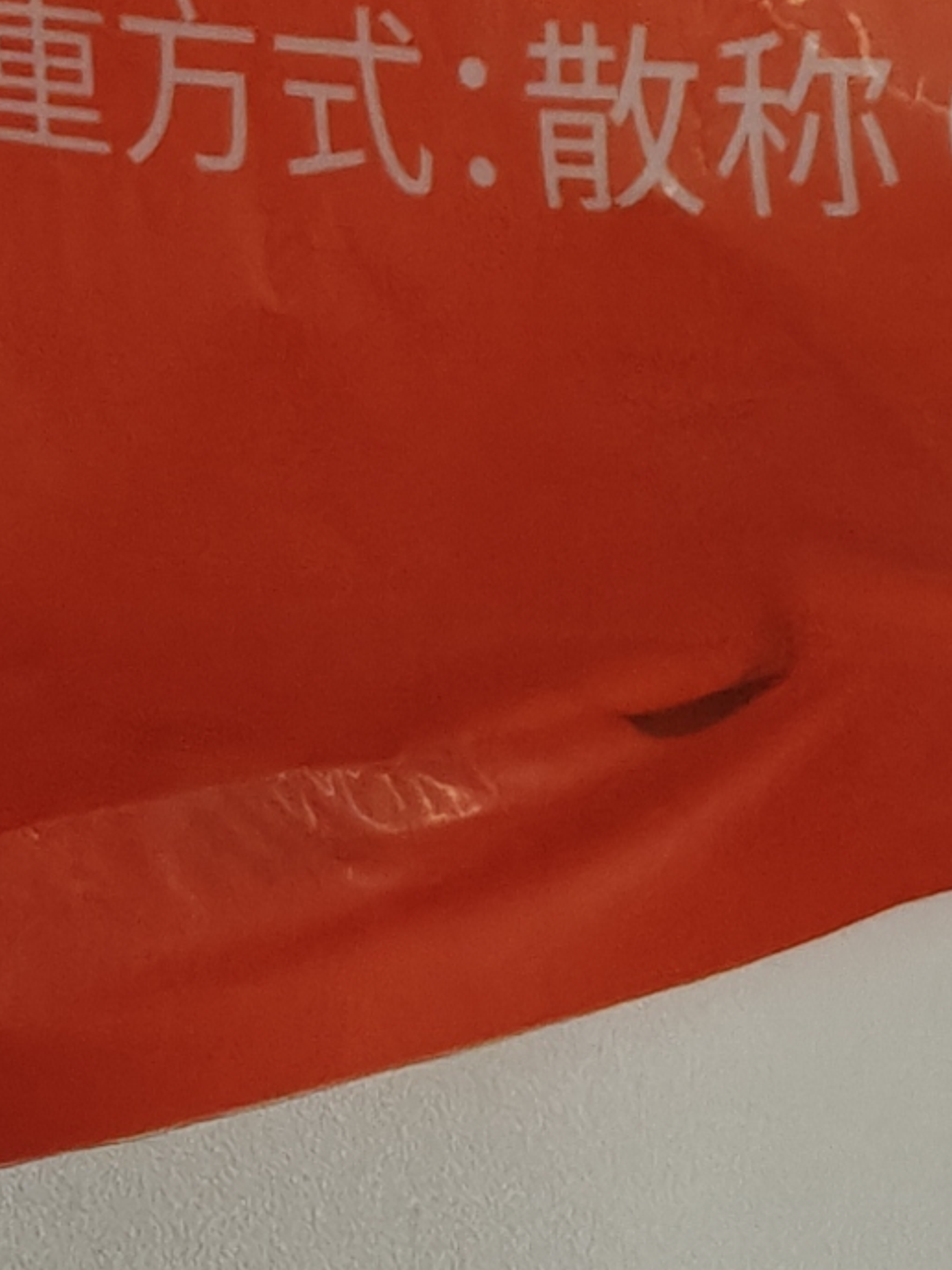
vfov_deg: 12.7
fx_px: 5024
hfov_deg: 9.3
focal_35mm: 137
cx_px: 2518
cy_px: -1220
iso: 400
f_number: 1.6
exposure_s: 1/100
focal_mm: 6.06
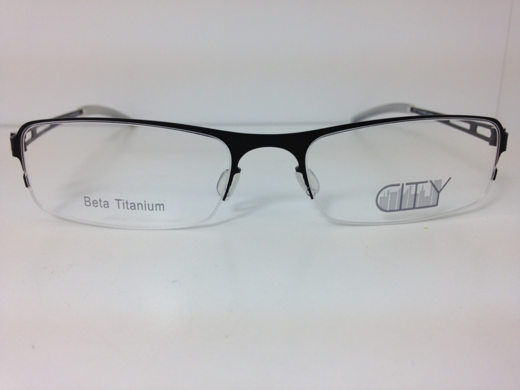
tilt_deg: -18.5
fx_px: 496
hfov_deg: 55.4
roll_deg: +0.1
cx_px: 260
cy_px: 195
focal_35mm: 33
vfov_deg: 42.9
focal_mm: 4.12
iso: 50
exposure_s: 1/150
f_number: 2.4
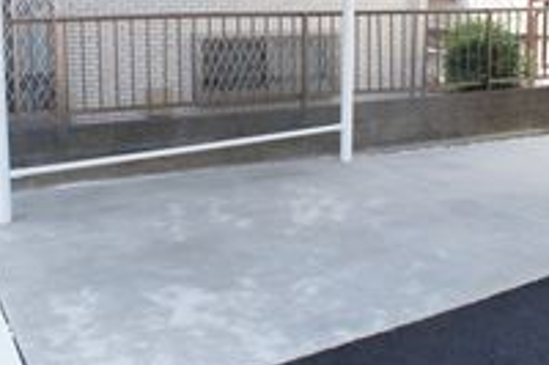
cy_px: 62
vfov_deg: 24.5
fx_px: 823
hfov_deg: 36.7
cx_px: 211
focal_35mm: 54
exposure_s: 1/160
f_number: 6.3
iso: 200
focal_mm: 16
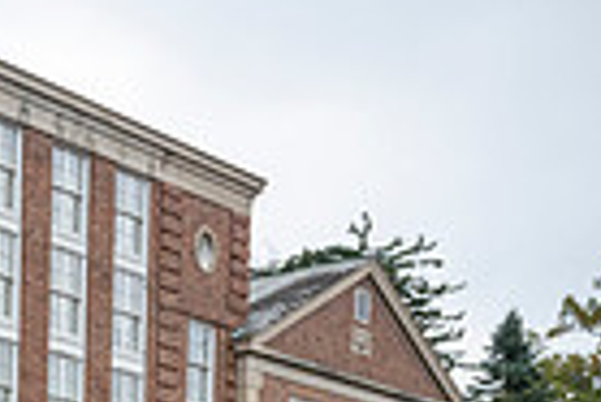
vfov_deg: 12.1
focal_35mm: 100
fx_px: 1671
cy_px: 810
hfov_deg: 17.7
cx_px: -368
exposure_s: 1/1600
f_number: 4
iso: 1000
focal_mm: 24
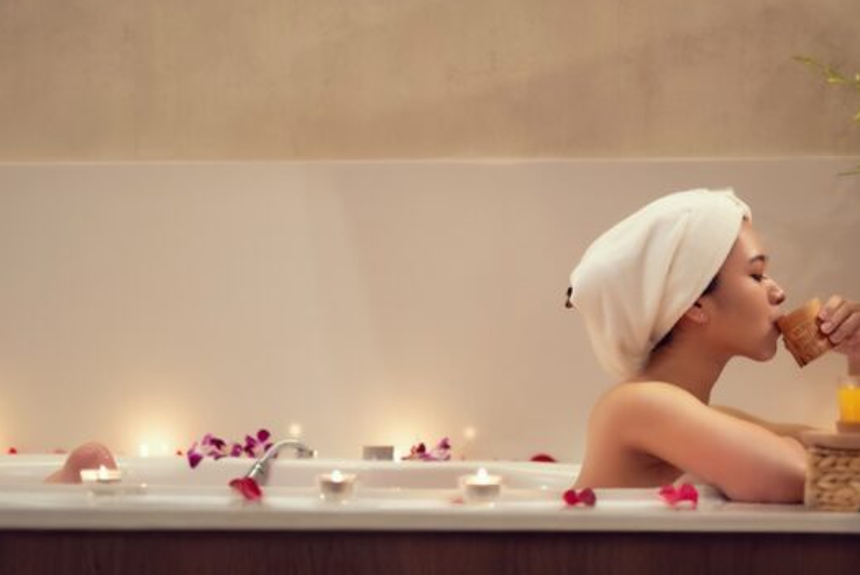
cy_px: 272
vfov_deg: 16.6
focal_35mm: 82
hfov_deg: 24.5
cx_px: 565
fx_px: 1972
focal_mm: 50.3
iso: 800
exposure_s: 1/125
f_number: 1.4
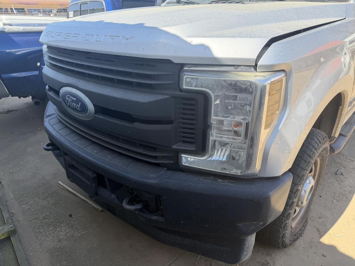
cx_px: 178
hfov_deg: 71.6
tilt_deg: -24.4
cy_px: 133
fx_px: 246
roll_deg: +0.3
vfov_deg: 56.8
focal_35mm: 24
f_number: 1.78
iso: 100
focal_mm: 6.76
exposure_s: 1/1410
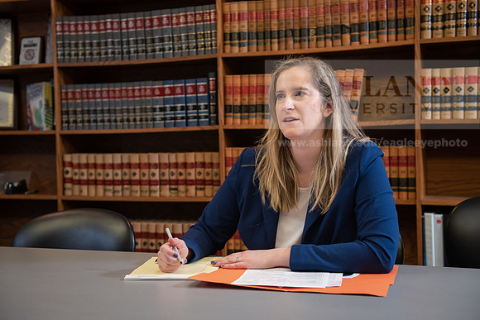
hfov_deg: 39.6
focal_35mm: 50
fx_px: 667
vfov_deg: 27.0
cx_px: 240
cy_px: 160
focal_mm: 50
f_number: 3.5
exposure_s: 1/125
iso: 800
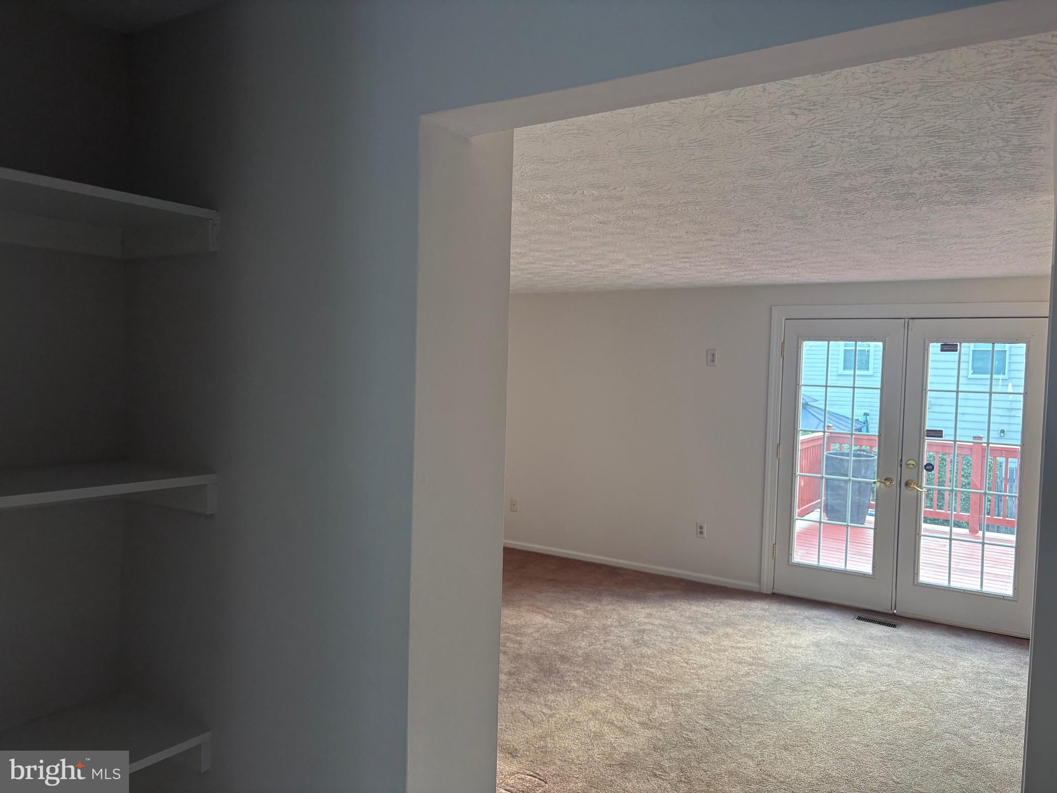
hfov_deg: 67.3
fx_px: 794
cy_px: 396
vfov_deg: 53.1
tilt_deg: -2.3
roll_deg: -1.5
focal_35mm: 26
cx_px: 528
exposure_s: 1/60
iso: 100
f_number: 1.6
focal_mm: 5.96
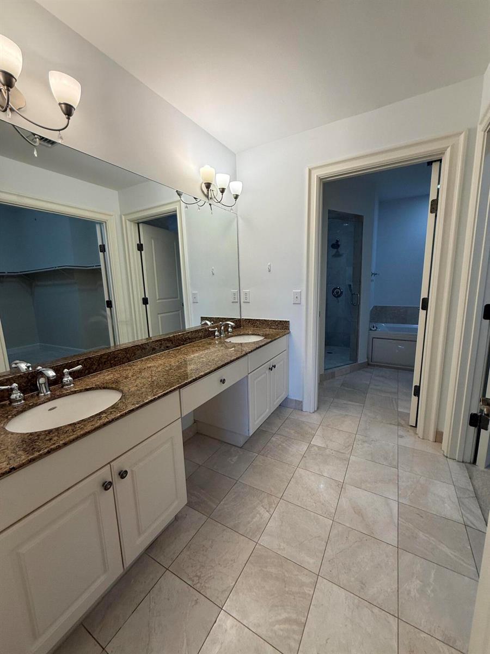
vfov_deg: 102.1
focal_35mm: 14
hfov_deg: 85.7
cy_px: 327
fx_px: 264
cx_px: 245
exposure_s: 1/120
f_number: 2.2
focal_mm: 2.22
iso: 80
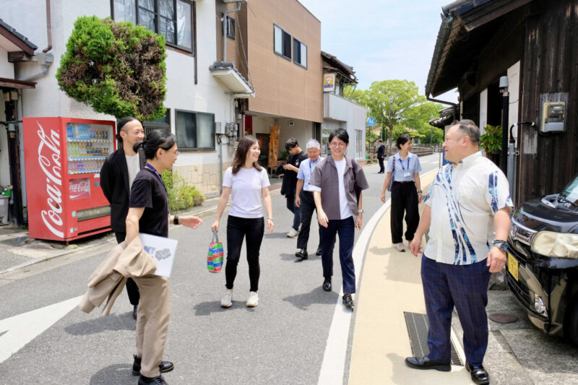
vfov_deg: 47.9
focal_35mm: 27
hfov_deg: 67.4
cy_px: 192
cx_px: 289
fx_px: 433
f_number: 8
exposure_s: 1/300
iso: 400
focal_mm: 18
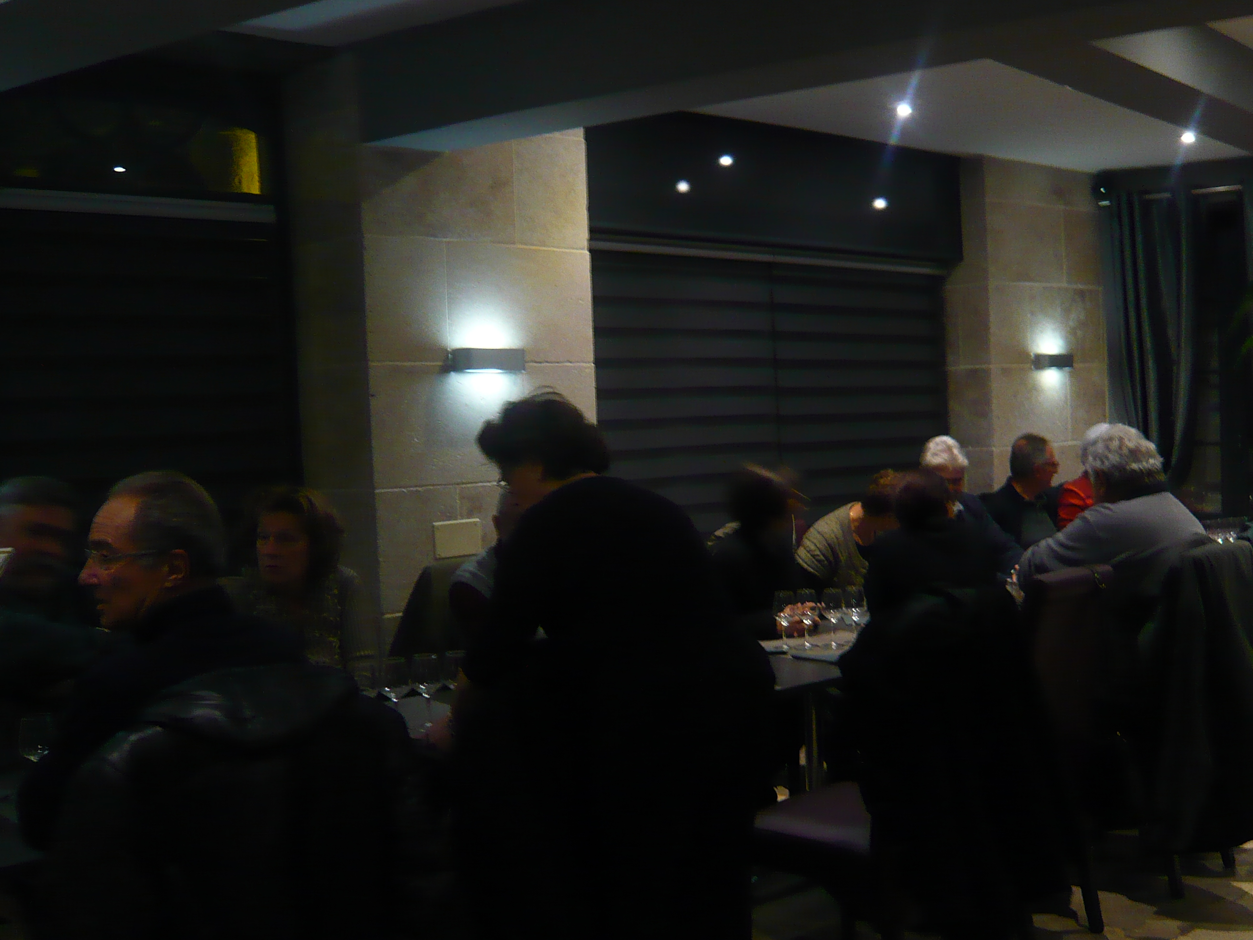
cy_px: 481
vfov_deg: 42.9
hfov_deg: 55.1
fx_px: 1194
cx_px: 722
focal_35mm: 33
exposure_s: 1/8
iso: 200
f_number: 2.8
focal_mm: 4.6
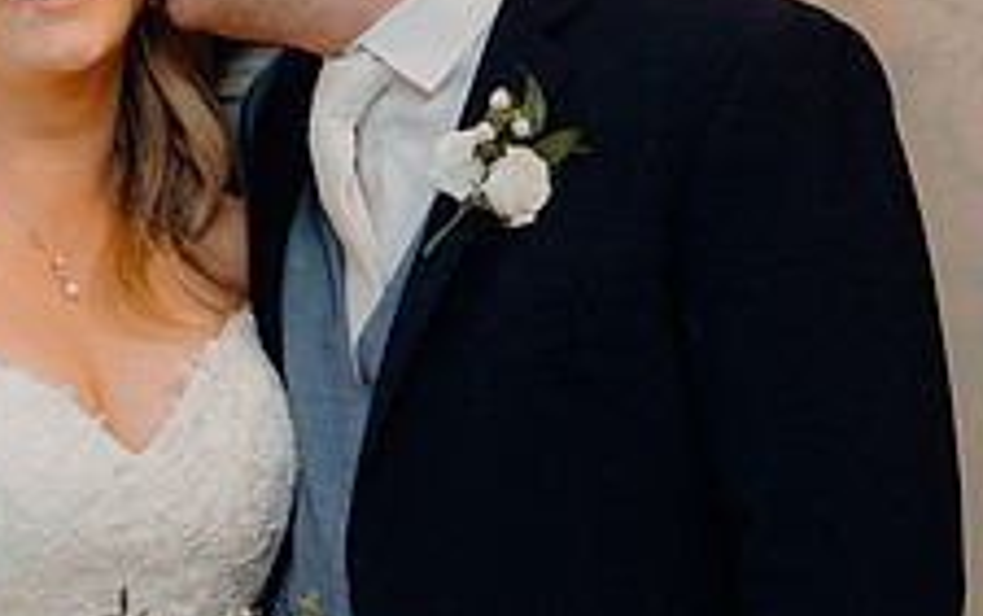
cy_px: 321
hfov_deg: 22.3
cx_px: 227
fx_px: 2467
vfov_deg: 14.2
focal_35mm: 92
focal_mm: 35
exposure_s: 1/160
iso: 2500
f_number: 3.5
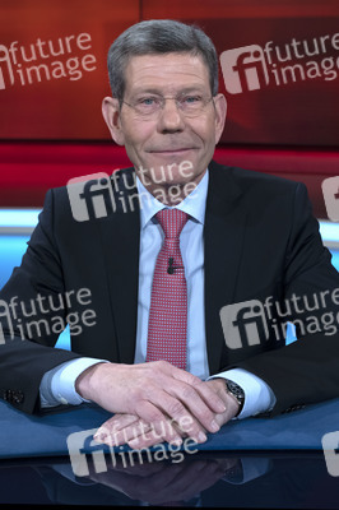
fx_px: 707
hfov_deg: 26.9
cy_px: 255
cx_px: 170
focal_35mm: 50
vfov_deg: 39.6
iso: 1600
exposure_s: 1/125
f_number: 5.6
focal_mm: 50
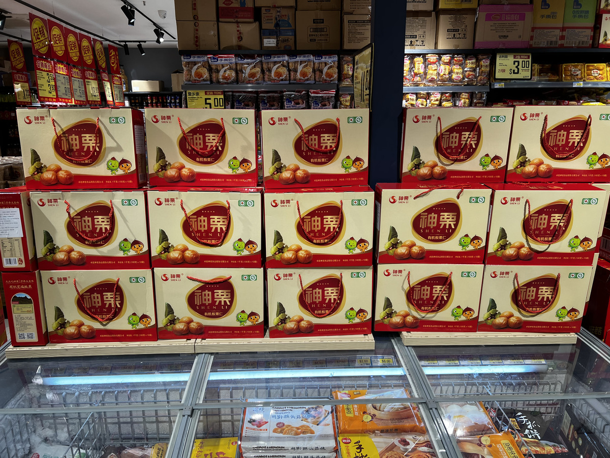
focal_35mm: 26
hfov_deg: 67.3
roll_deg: +0.7
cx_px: 305
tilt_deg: -14.2
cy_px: 229
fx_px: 458
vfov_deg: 53.1
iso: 40
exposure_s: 1/138
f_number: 1.5
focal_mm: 5.7
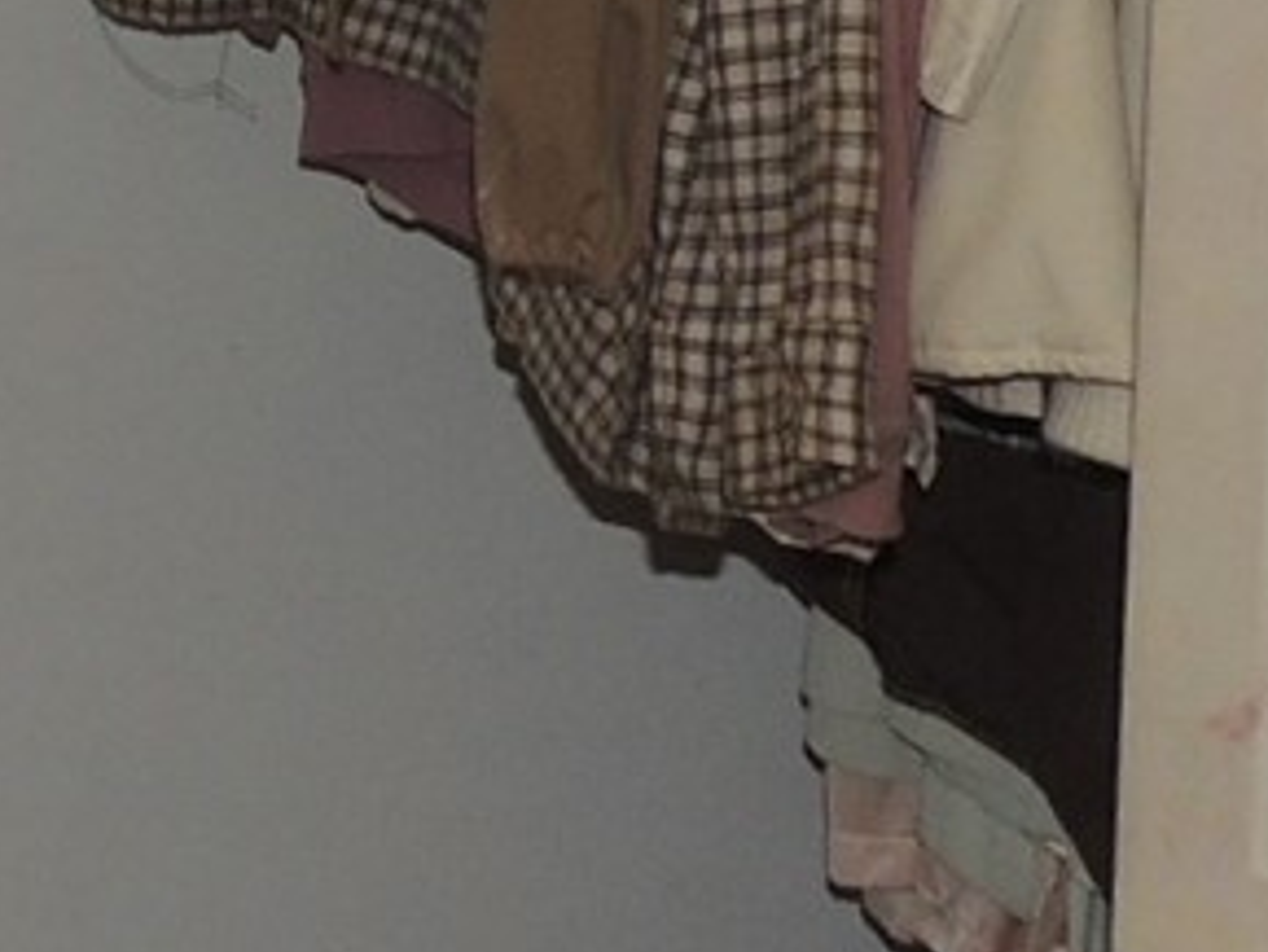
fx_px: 4874
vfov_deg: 10.8
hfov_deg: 14.1
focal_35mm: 133
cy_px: -417
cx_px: -456
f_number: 3
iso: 200
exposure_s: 1/30
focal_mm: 4.3
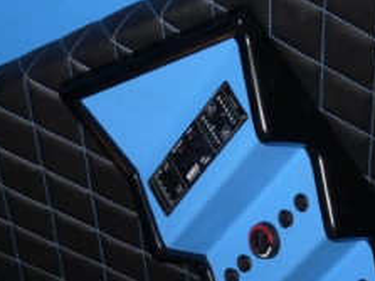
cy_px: 224
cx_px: 274
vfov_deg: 13.9
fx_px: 1148
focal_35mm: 106
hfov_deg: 18.5
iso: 100
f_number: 3.2
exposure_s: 1/30
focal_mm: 10.4
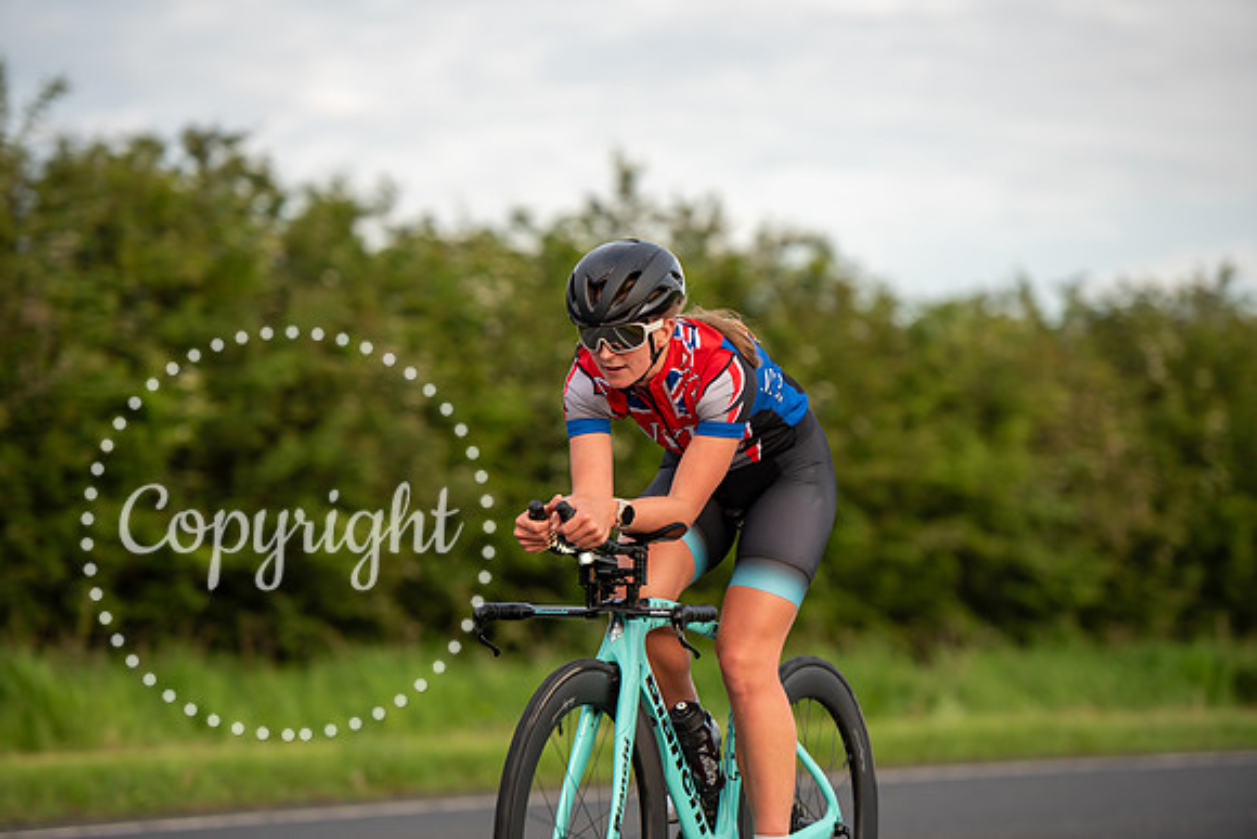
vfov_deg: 8.9
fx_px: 5413
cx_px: 628
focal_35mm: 155
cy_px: 420
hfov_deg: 13.2
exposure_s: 1/640
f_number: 3.2
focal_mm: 155
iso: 160
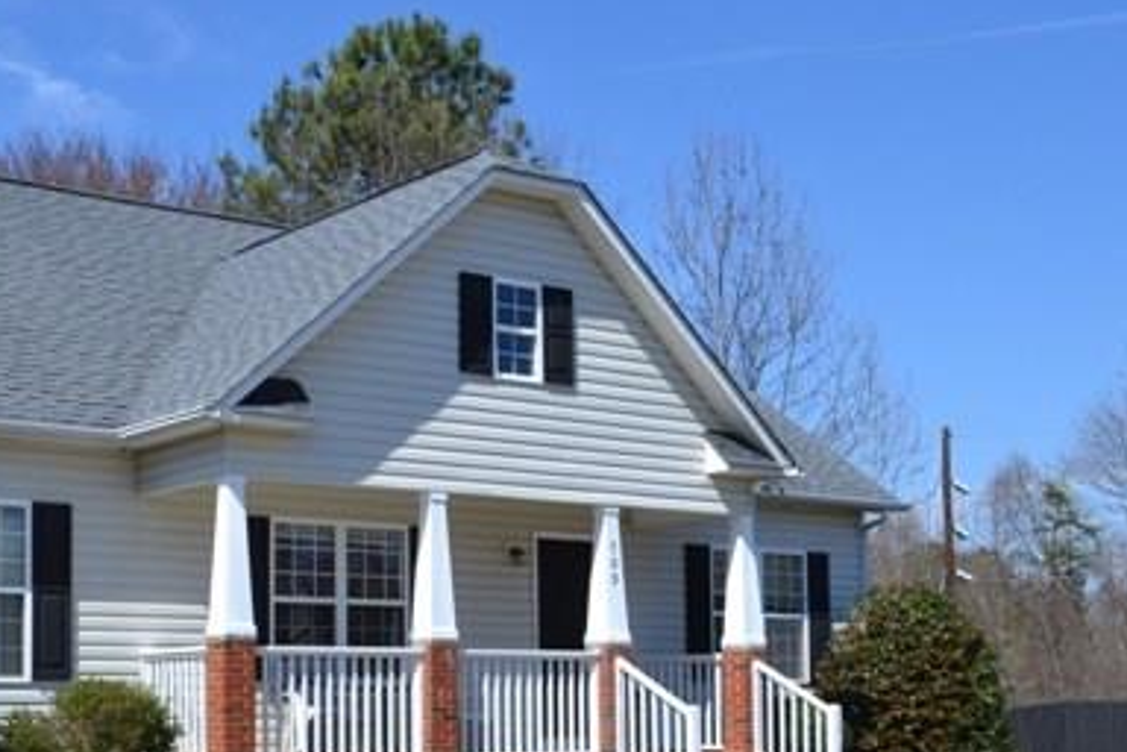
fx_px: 1722
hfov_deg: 35.2
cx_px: 244
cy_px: 595
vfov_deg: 24.3
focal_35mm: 55
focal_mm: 22
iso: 100
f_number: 8
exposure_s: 1/250
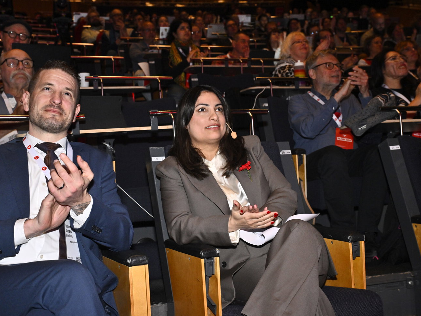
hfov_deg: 42.1
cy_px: 151
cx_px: 199
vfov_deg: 32.2
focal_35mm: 45
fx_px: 547
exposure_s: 1/100
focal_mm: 38
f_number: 5.6
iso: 2000
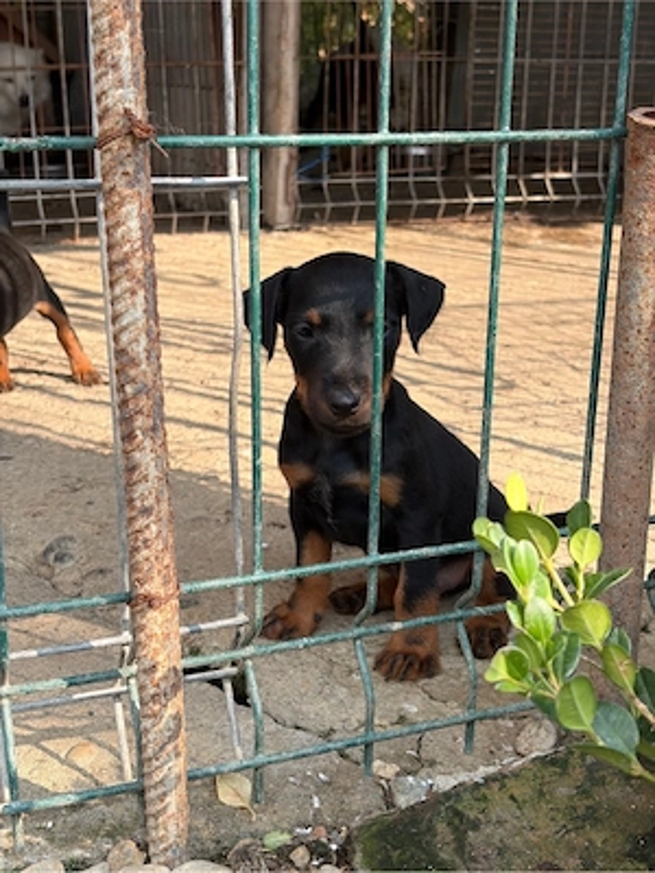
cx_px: 328
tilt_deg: -18.5
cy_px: 436
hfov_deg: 28.0
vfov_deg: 36.8
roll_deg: +1.2
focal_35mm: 52
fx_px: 1312
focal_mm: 5.96
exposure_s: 1/840
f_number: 1.6
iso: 40
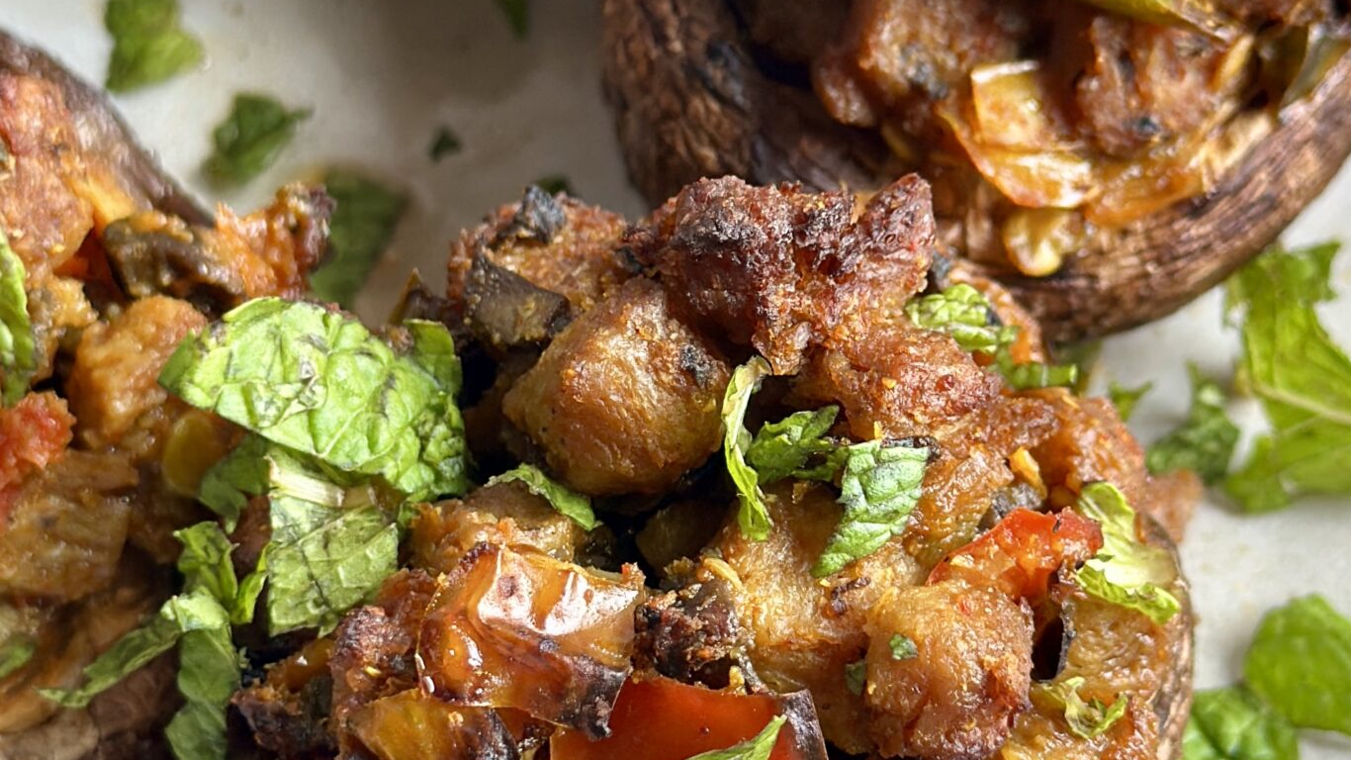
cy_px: 277
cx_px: 665
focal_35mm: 98
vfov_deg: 12.3
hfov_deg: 21.8
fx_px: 3510
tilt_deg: -63.1
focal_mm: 6.86
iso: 125
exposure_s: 1/172
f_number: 1.78
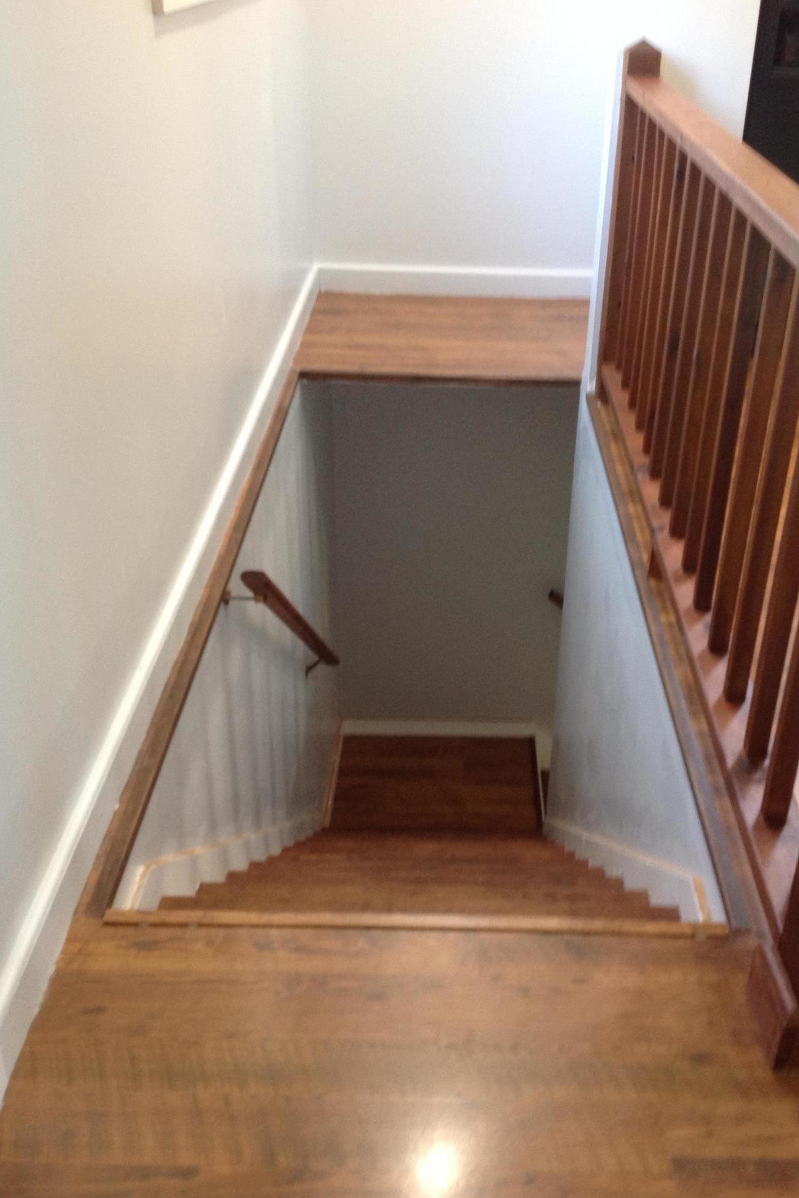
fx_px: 1231
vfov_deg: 51.9
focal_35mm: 37
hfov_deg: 35.9
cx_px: 447
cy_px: 603
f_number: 2.4
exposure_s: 1/15
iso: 100
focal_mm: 4.28
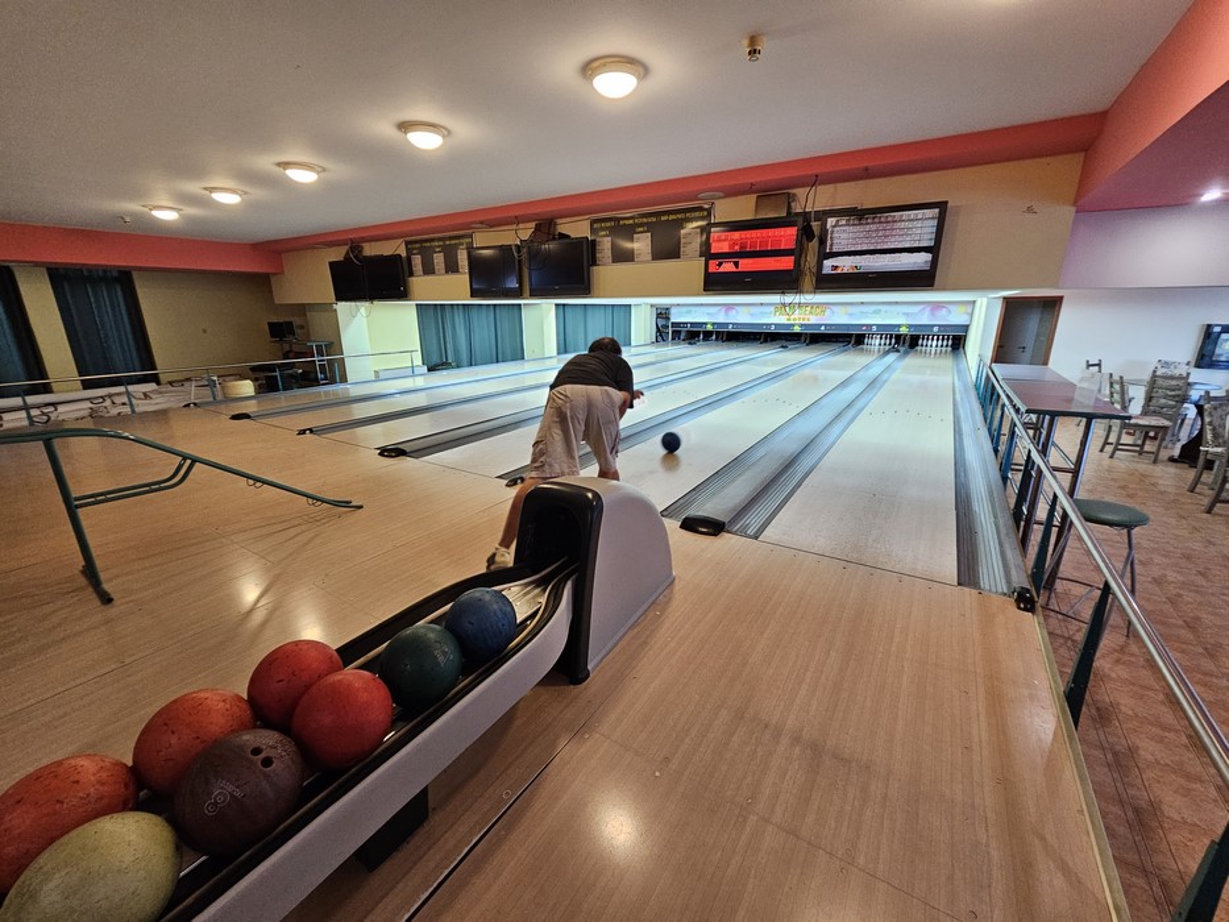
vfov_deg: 89.9
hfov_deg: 106.2
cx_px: 614
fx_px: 462
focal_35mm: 13
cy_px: 461
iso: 400
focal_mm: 2.2
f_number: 2.2
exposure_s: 1/50
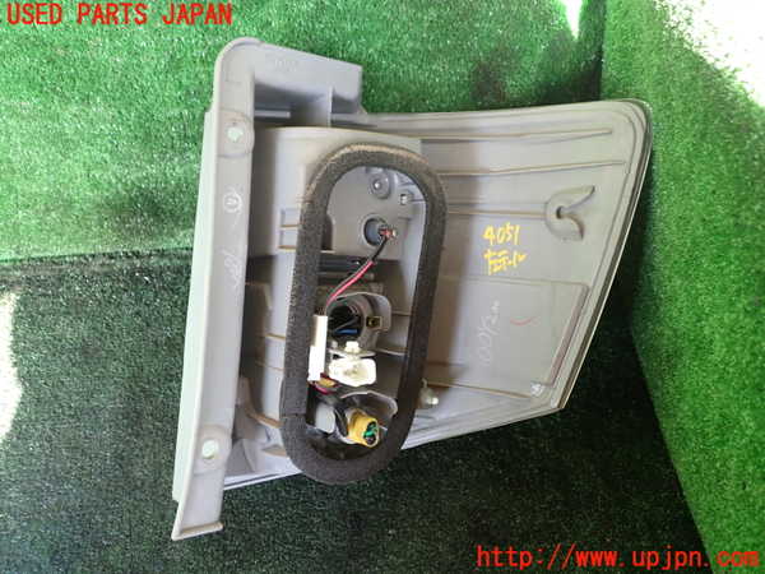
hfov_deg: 60.0
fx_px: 663
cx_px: 382
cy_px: 287
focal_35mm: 30
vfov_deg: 46.8
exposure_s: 1/60
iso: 160
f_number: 2.3
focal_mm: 5.4
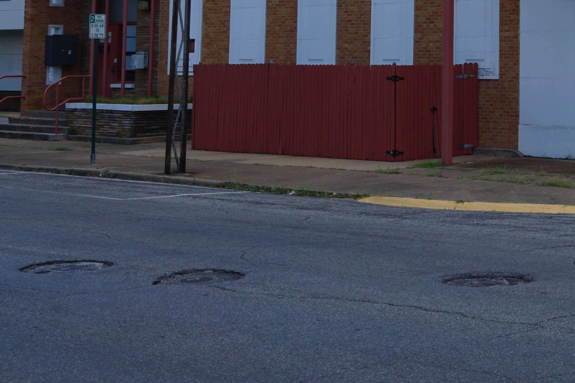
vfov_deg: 15.5
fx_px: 1361
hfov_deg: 22.1
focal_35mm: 85
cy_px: -60
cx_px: 680
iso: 100
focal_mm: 23
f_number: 11
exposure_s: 1/125
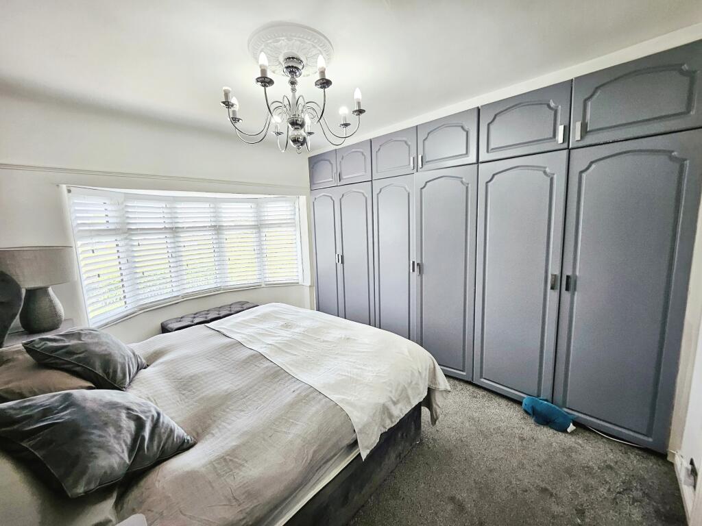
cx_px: 351
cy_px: 263
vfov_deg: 89.9
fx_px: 264
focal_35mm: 13
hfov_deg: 106.2
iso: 64
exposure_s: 1/50
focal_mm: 1.7
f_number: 2.2
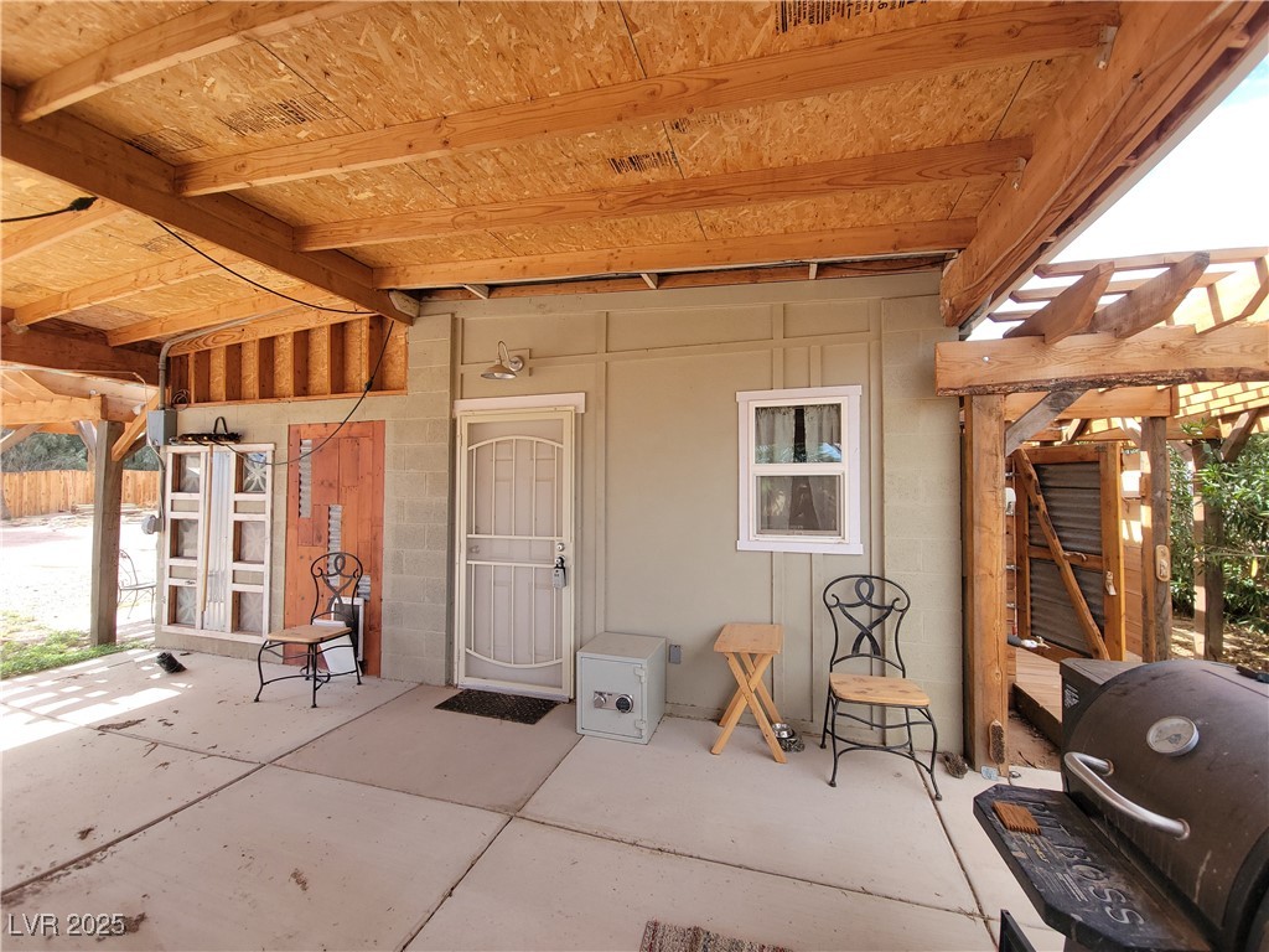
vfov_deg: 89.9
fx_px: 477
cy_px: 476
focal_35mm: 13
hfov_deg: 106.2
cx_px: 634
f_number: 2.2
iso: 50
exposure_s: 1/266
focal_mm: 2.2
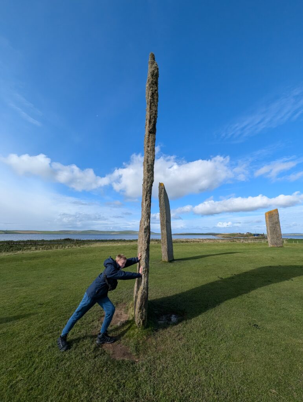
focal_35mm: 13
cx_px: 152
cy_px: 201
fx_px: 151
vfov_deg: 106.1
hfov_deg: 90.1
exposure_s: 1/1295
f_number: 2.2
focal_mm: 1.95
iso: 46
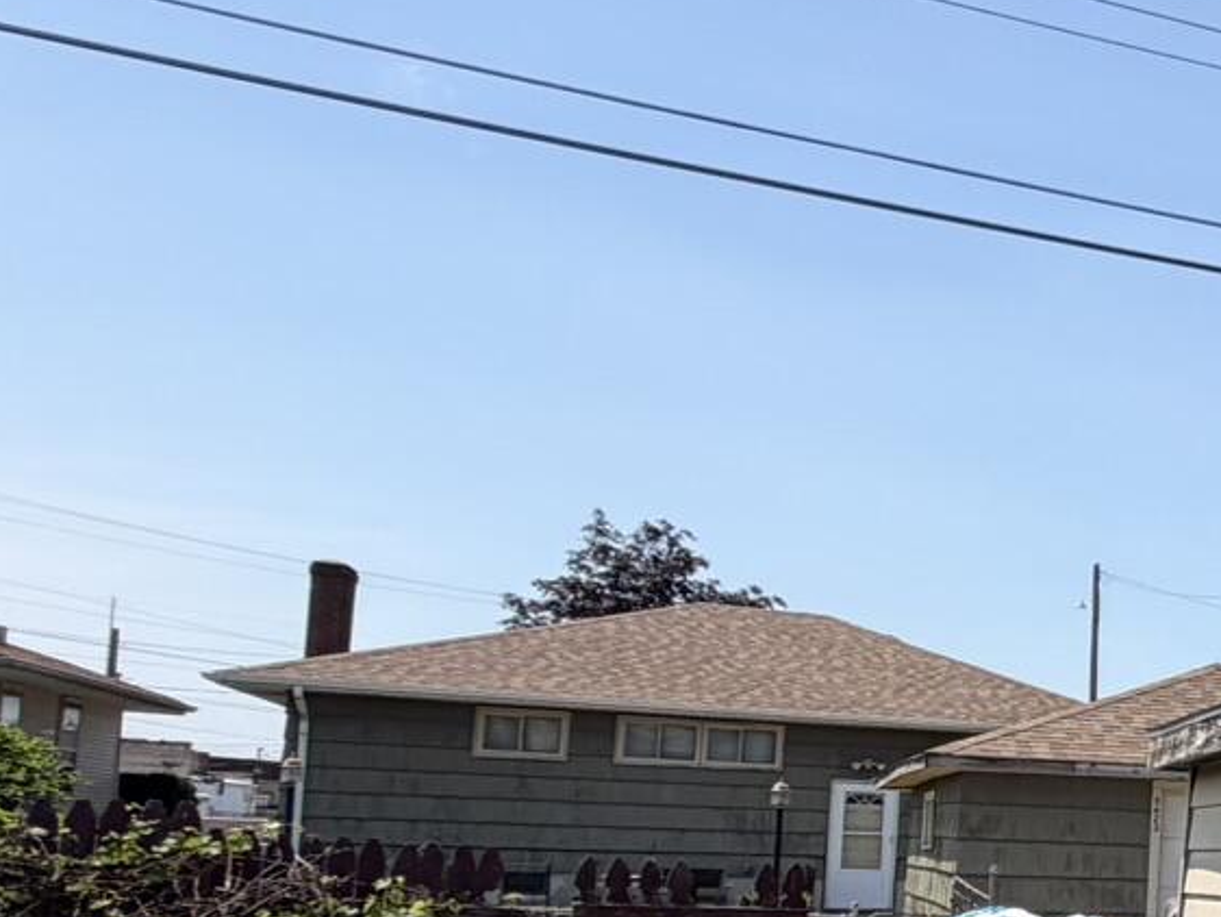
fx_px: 1800
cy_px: 802
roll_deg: -0.7
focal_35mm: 51
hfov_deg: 22.8
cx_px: 2144
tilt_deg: +1.0
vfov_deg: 27.7
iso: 20
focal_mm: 2.22
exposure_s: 1/770
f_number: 2.2
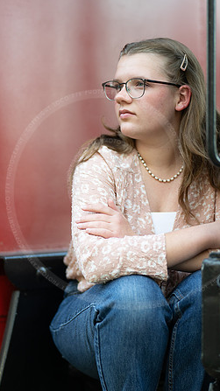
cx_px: 124
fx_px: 1392
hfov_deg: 9.0
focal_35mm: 134
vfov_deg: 16.0
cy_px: 196
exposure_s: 1/320
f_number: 1.2
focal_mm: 85
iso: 160
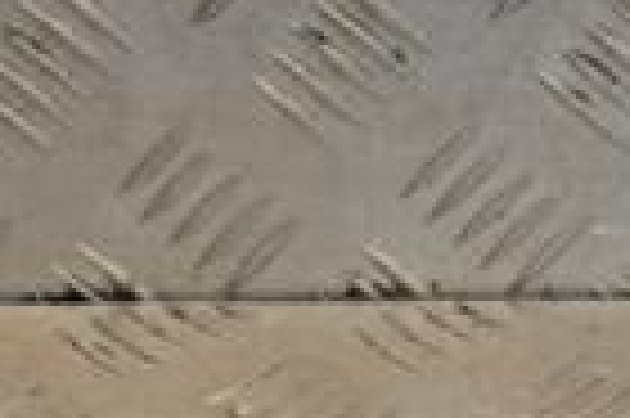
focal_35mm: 289
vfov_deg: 4.7
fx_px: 5054
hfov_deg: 7.1
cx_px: 738
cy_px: 773
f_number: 8
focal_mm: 45
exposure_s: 1/200
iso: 800
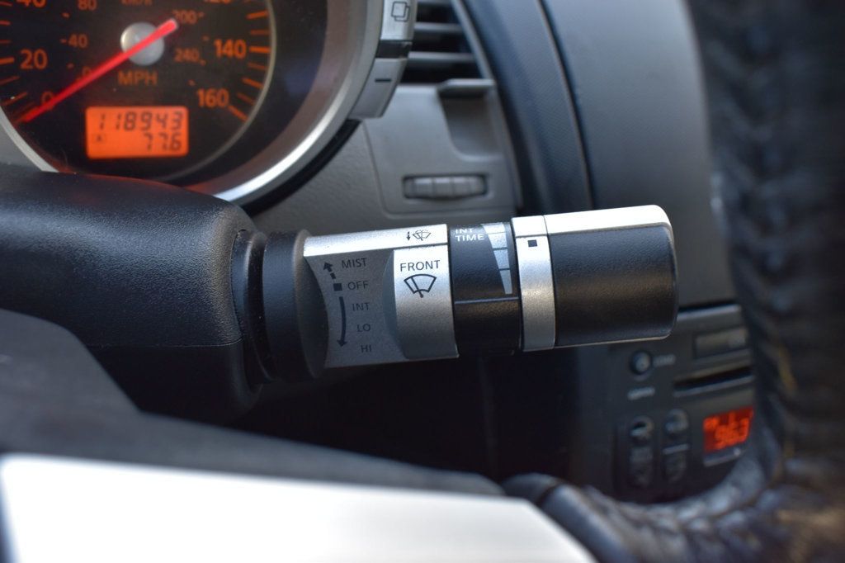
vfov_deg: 36.8
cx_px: 422
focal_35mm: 36
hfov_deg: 53.1
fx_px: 845
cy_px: 282
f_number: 8
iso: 400
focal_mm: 24
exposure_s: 1/60
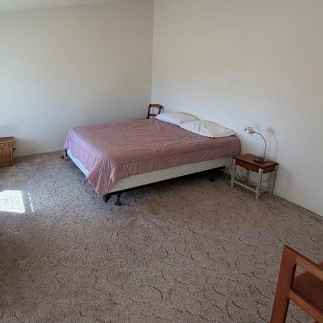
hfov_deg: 65.4
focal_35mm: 23
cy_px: 115
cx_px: 106
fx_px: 243
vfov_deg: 66.0
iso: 125
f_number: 2.2
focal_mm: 2.22
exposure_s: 1/120
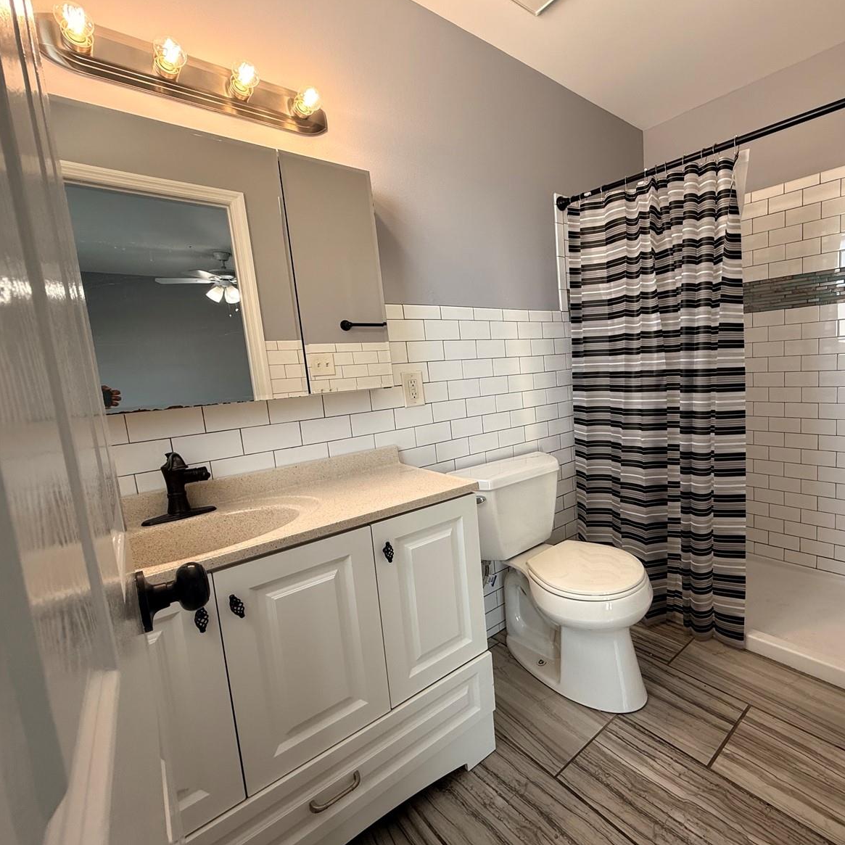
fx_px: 469
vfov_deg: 84.0
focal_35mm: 17
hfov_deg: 81.5
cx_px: 556
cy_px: 416
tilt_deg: -7.2
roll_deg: +3.1
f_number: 2.2
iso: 80
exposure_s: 1/120
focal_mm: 2.22
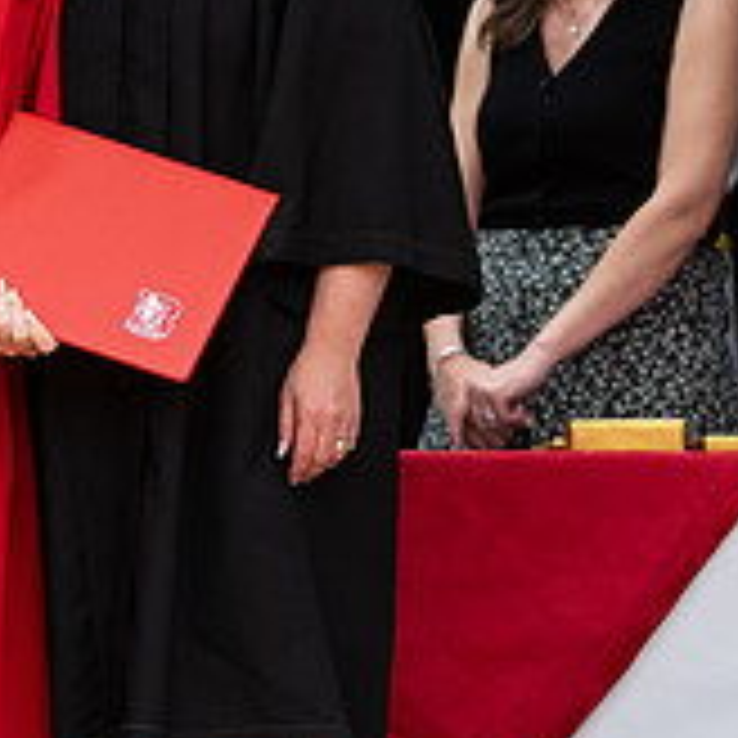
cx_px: -72
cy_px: 423
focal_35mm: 366
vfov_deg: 4.8
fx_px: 8828
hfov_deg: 4.8
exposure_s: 1/200
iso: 1000
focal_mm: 85
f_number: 2.8
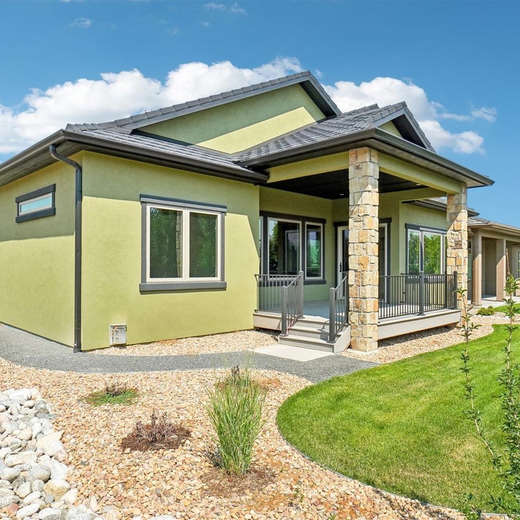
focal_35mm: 23
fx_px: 391
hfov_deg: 67.2
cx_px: 268
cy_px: 260
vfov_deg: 67.3
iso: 400
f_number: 8
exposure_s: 1/1250
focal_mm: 12
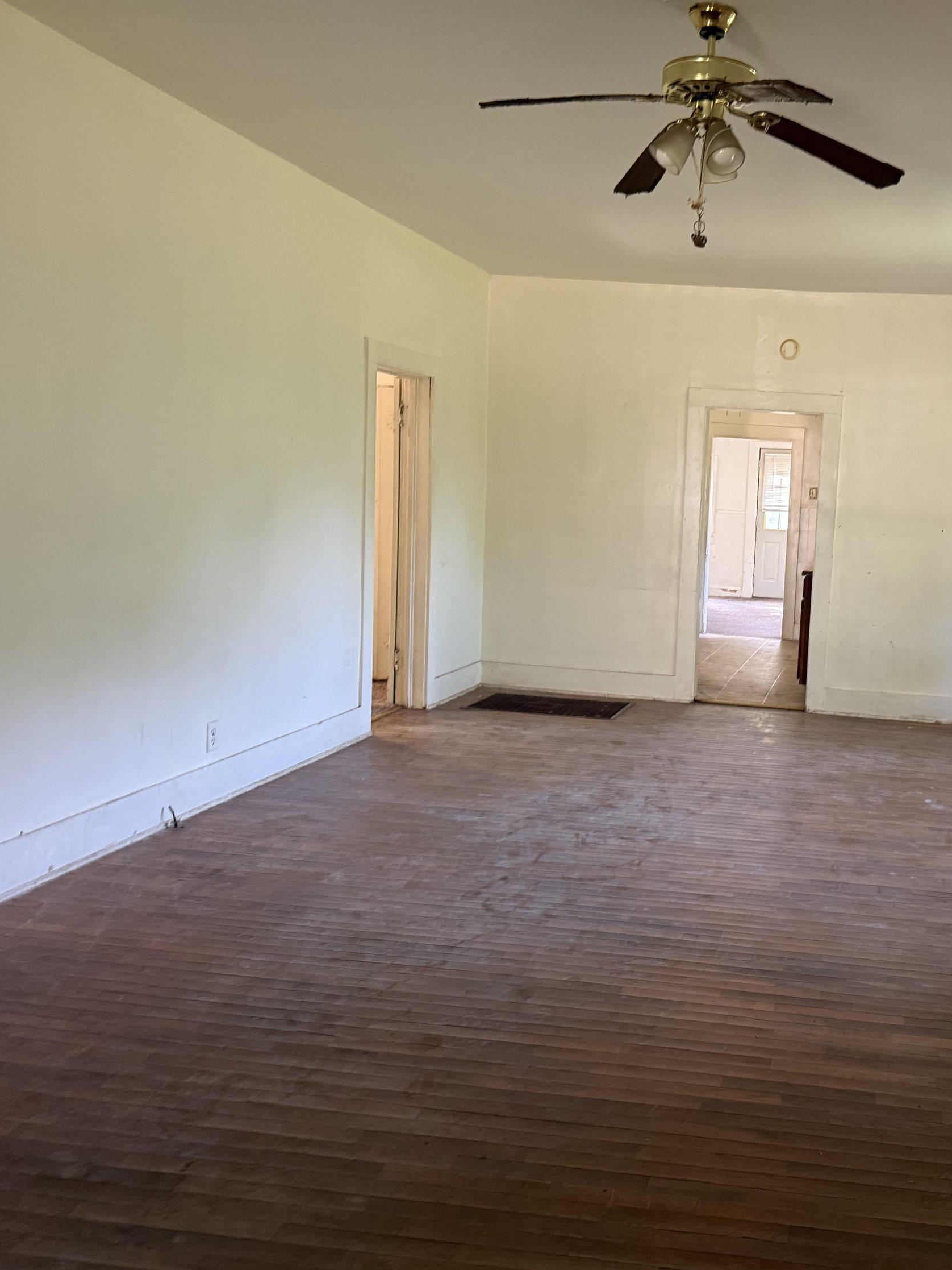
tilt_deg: -6.2
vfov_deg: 55.3
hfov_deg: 41.4
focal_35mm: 33
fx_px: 1210
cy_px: 646
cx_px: 737
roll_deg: -2.4
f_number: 1.78
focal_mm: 6.76
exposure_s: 1/60
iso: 400
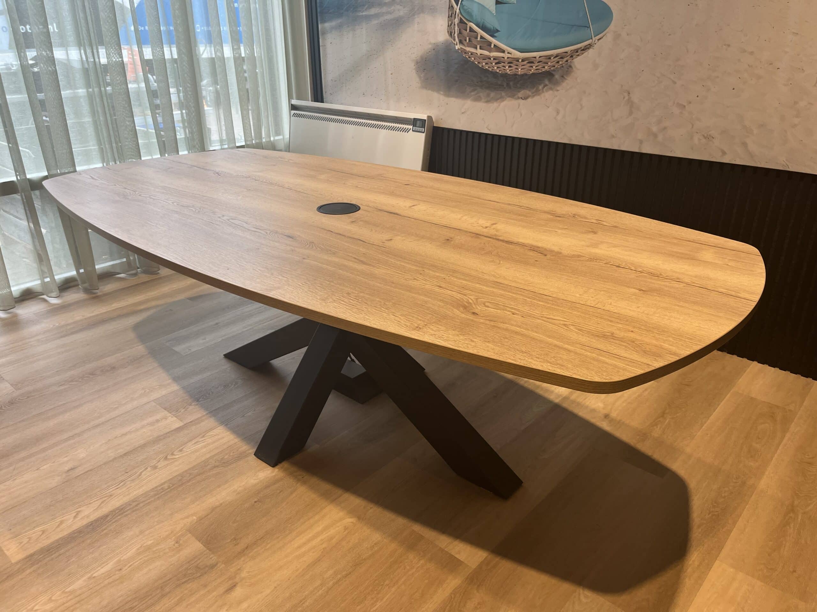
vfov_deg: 53.1
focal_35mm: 26
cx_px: 408
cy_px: 306
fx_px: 614
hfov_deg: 67.3
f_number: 1.6
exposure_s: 1/100
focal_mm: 5.1
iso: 100
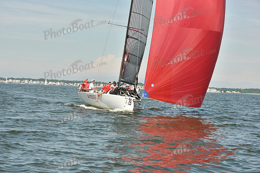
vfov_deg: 12.2
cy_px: 86
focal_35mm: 112
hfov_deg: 18.3
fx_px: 809
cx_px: 130
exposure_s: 1/640
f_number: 11
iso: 320
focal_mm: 112
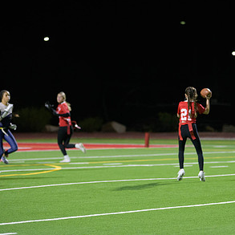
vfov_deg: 7.7
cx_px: 162
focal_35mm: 227
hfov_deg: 7.7
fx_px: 1743
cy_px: 113
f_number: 2.8
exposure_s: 1/640
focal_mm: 135
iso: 4000
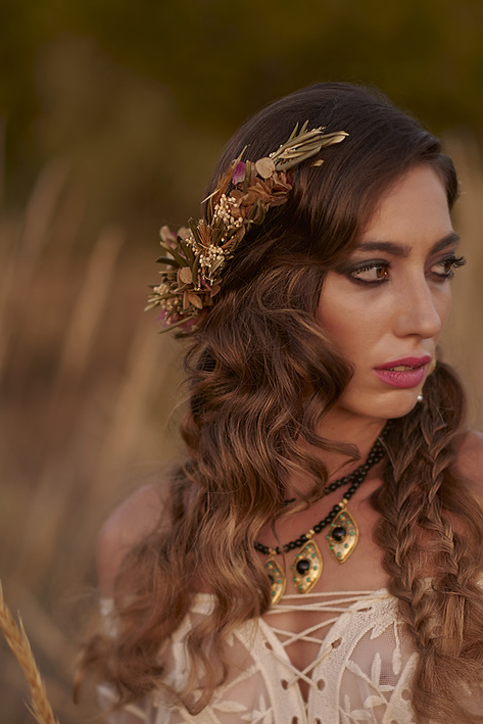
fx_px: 2313
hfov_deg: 11.9
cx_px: 274
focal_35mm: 115
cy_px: 467
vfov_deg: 17.8
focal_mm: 85
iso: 200
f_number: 2
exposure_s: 1/200
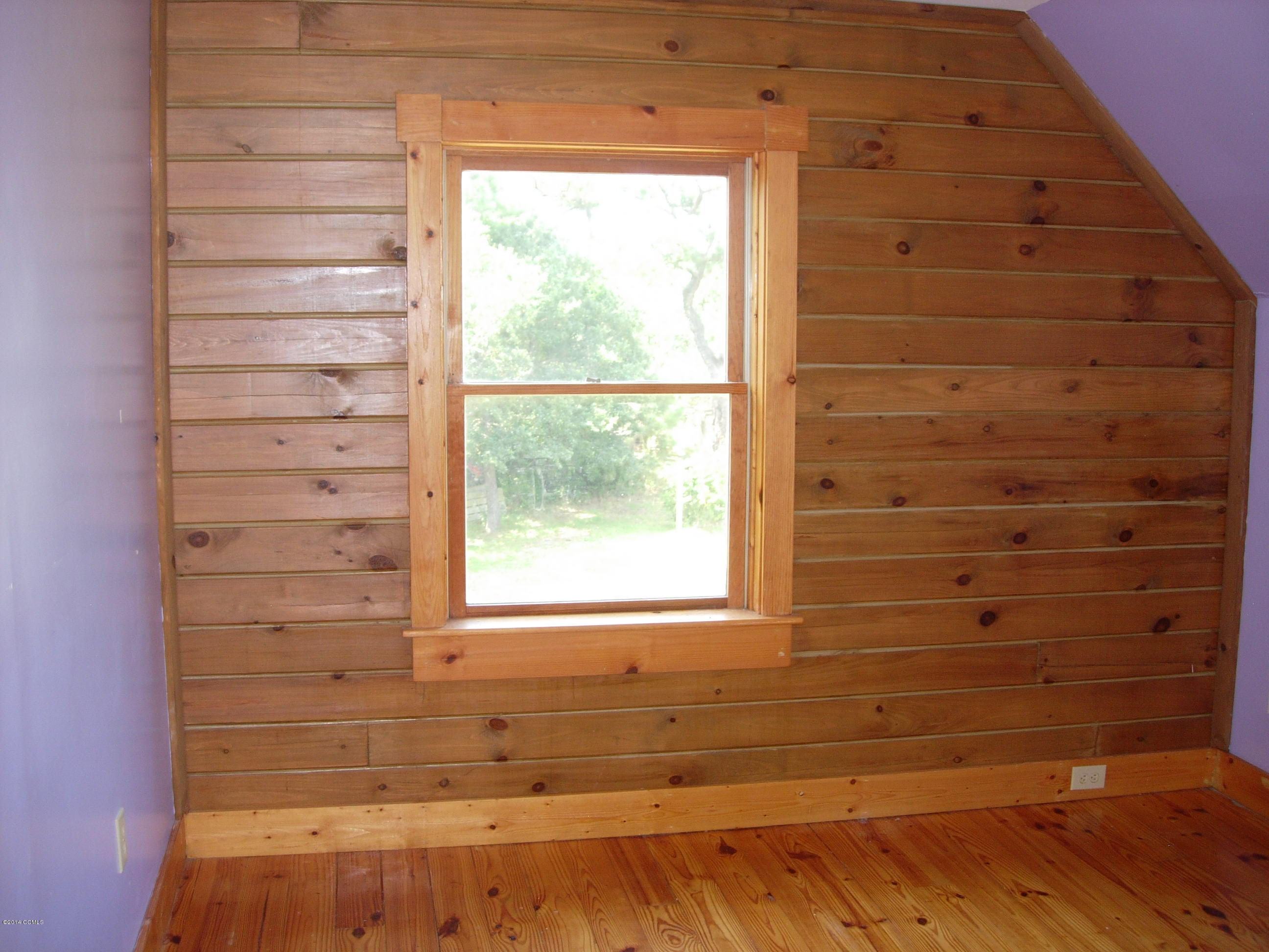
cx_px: 634
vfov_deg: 37.7
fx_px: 1393
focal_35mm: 38
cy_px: 476
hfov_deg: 49.0
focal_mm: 7.8
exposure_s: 1/32.9
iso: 81
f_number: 2.8
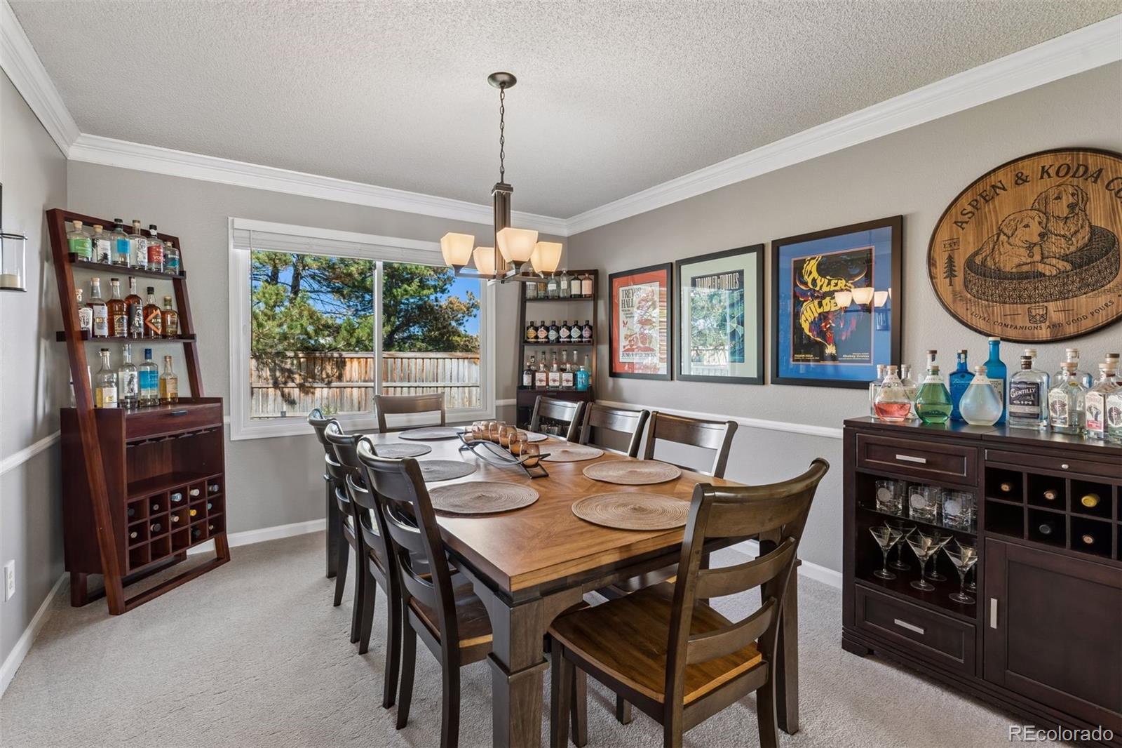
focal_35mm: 17
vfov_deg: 70.4
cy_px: 374
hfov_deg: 93.3
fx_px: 530
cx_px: 561
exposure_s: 1/10
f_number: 9
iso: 400
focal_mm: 17
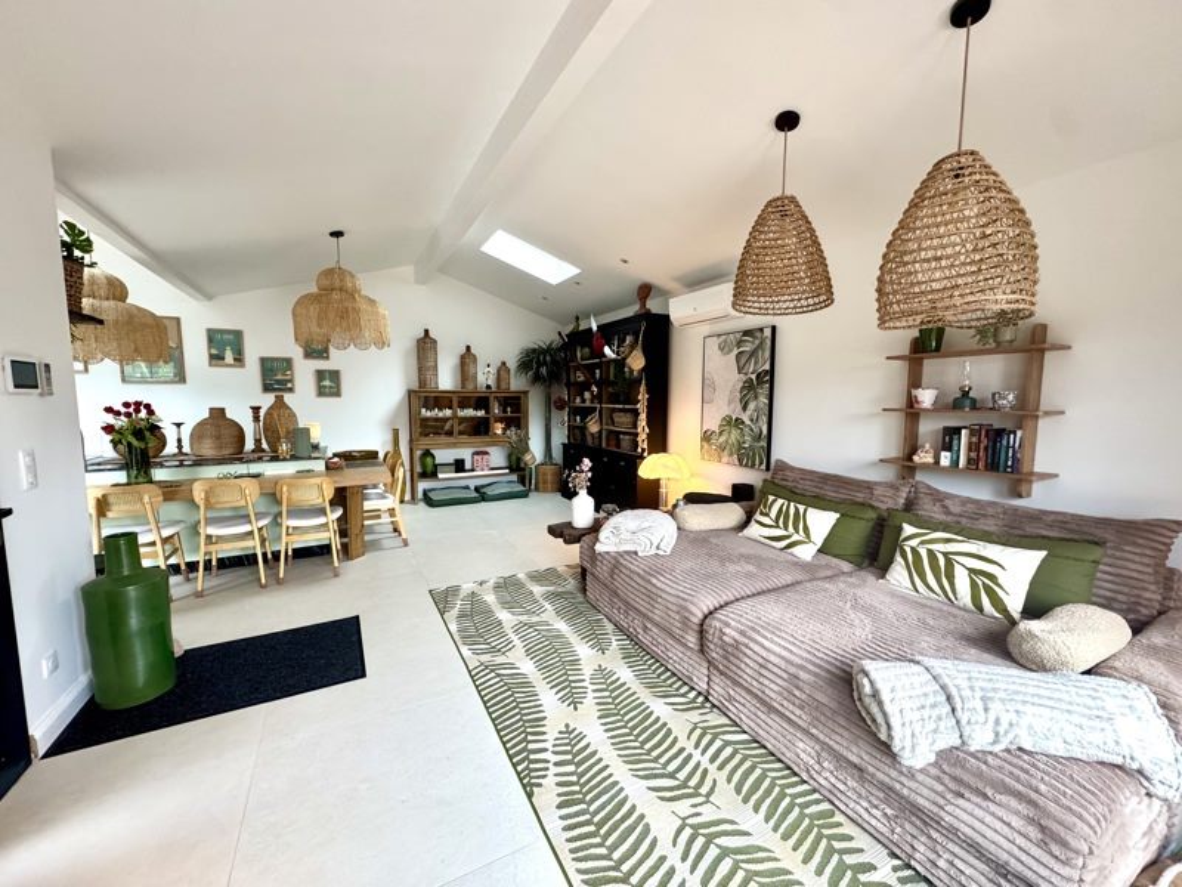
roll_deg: +0.6
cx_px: 591
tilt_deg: -5.3
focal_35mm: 14
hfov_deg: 102.1
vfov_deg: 85.7
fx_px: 478
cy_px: 444
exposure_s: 1/99
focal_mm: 2.22
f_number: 2.2
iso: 250
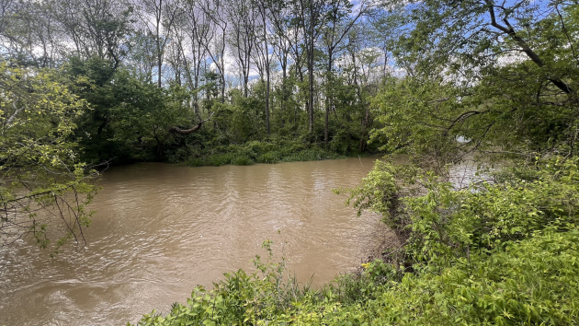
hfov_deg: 102.9
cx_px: 275
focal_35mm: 15
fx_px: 230
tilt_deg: -0.1
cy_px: 131
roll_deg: -0.4
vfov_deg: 69.8
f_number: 1.8
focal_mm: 1.57
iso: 32
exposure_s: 1/301
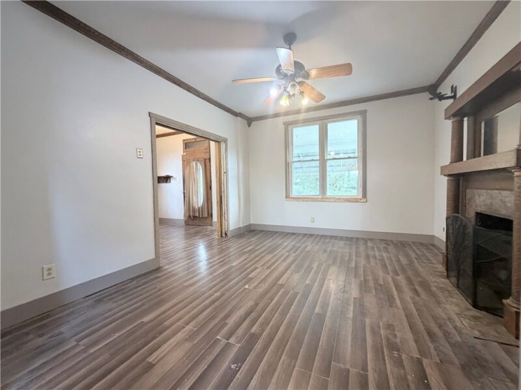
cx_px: 260
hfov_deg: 102.1
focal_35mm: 14
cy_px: 195
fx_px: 211
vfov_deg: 85.7
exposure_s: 1/60
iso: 400
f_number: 2.2
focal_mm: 2.22
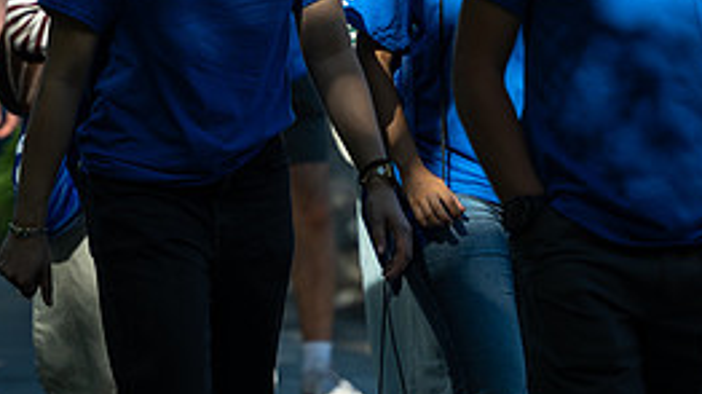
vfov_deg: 3.9
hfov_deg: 6.9
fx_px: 5823
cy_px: -79
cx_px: 249
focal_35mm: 313
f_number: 2.8
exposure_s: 1/1250
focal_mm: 135
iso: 80
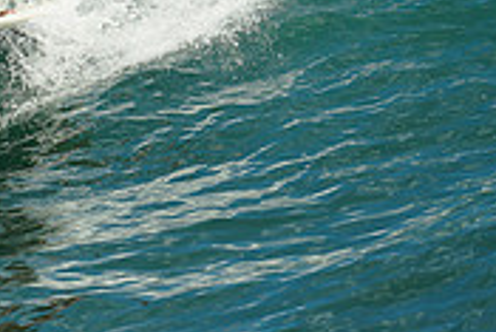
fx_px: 18270
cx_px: -96
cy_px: -206
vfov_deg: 1.0
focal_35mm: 1325
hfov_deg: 1.6
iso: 100
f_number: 2.8
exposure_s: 1/1250
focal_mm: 400
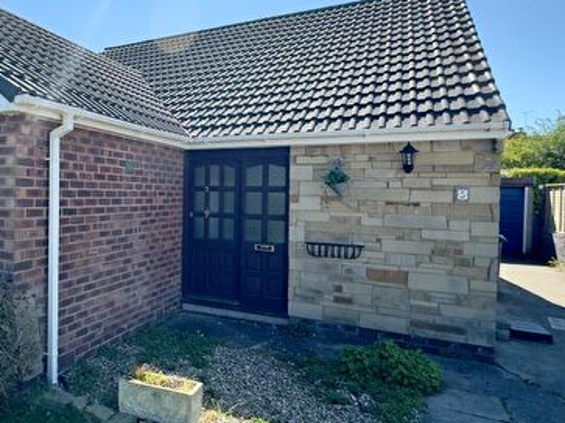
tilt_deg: -0.1
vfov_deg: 51.3
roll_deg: -0.6
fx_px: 441
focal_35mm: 27
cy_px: 192
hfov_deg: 61.8
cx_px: 143
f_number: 2.2
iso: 50
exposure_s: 1/620
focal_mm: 2.22
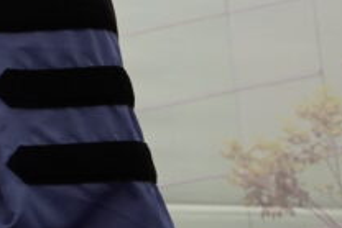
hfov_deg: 10.9
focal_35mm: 177
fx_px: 1683
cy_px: -13
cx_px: -252
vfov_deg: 7.7
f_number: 4.5
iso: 2500
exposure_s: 1/160
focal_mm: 32
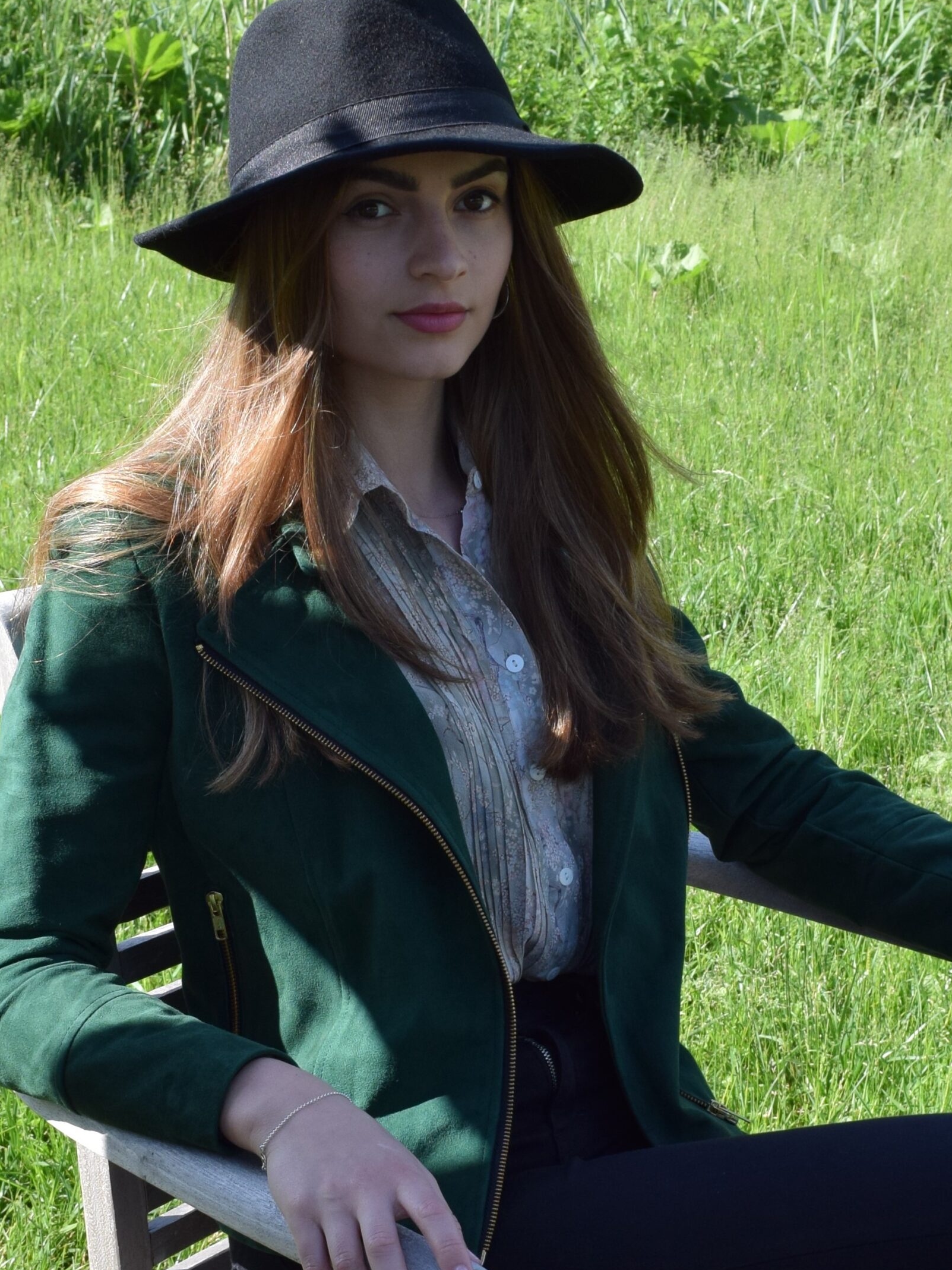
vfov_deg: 49.0
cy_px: 620
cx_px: 449
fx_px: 1393
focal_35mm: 38
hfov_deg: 37.7
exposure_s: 1/250
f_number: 8
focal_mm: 22
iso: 200
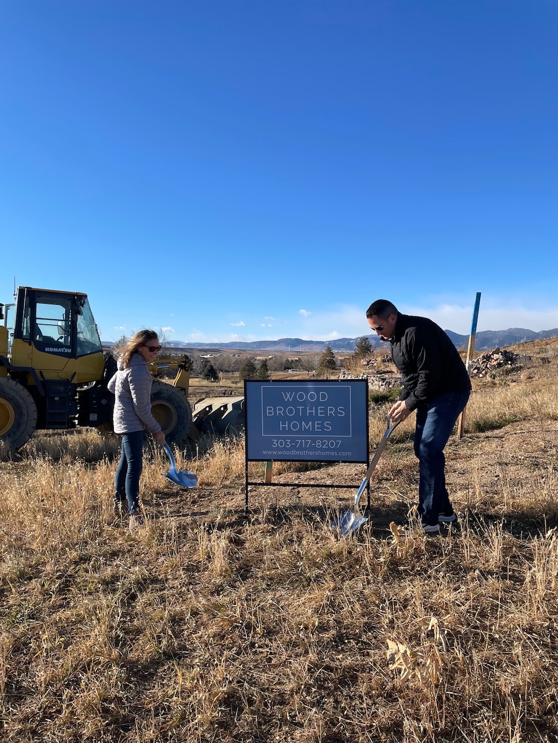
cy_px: 372
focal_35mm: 26
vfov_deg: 67.3
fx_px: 559
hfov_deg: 53.1
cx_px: 279
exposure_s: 1/2618
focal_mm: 4.2
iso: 32
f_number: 1.6
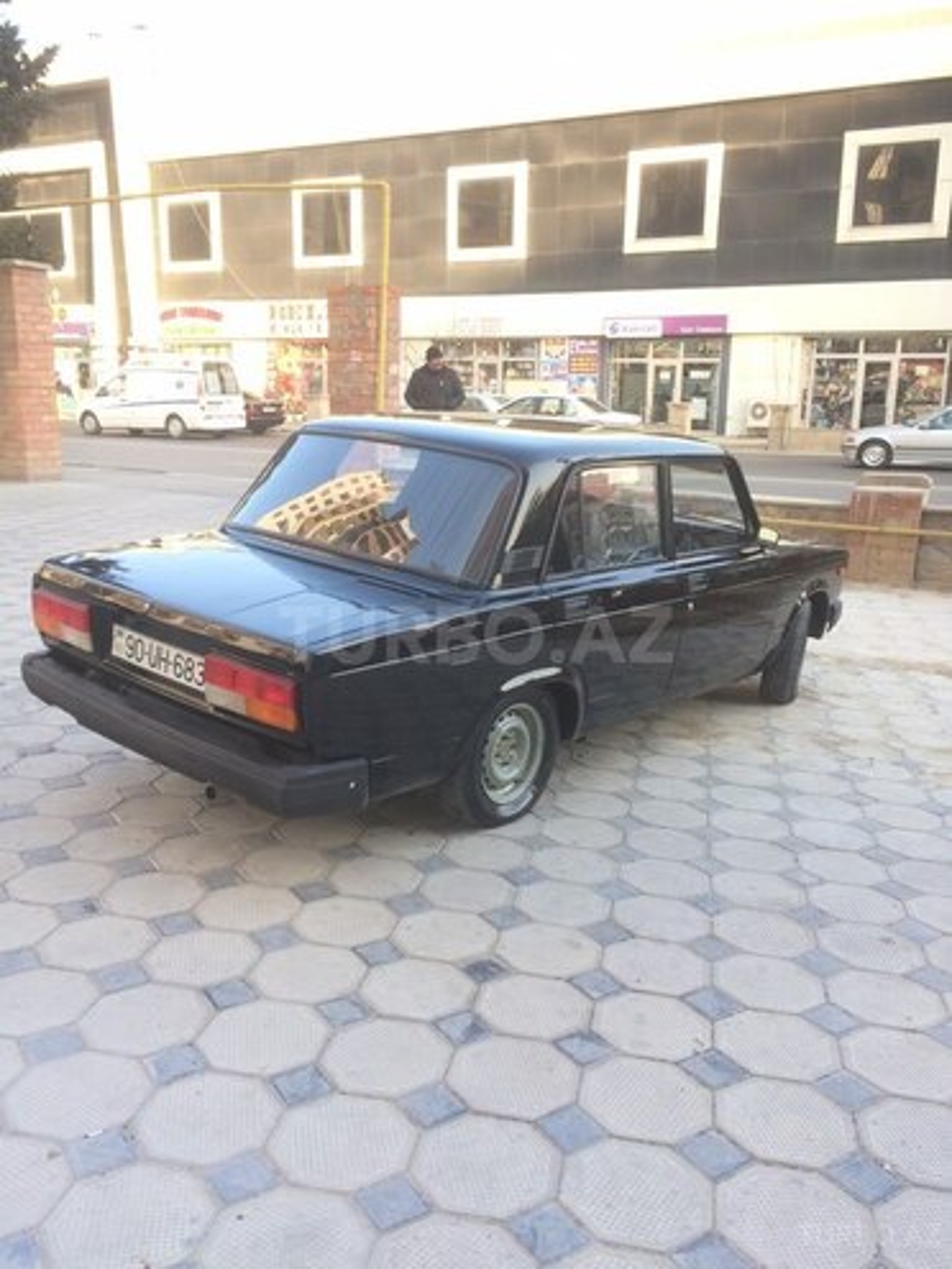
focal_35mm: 29
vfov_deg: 61.7
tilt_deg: -16.6
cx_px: 476
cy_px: 634
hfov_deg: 48.2
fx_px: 1063
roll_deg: -1.3
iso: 32
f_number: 2.2
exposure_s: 1/124
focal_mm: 4.15
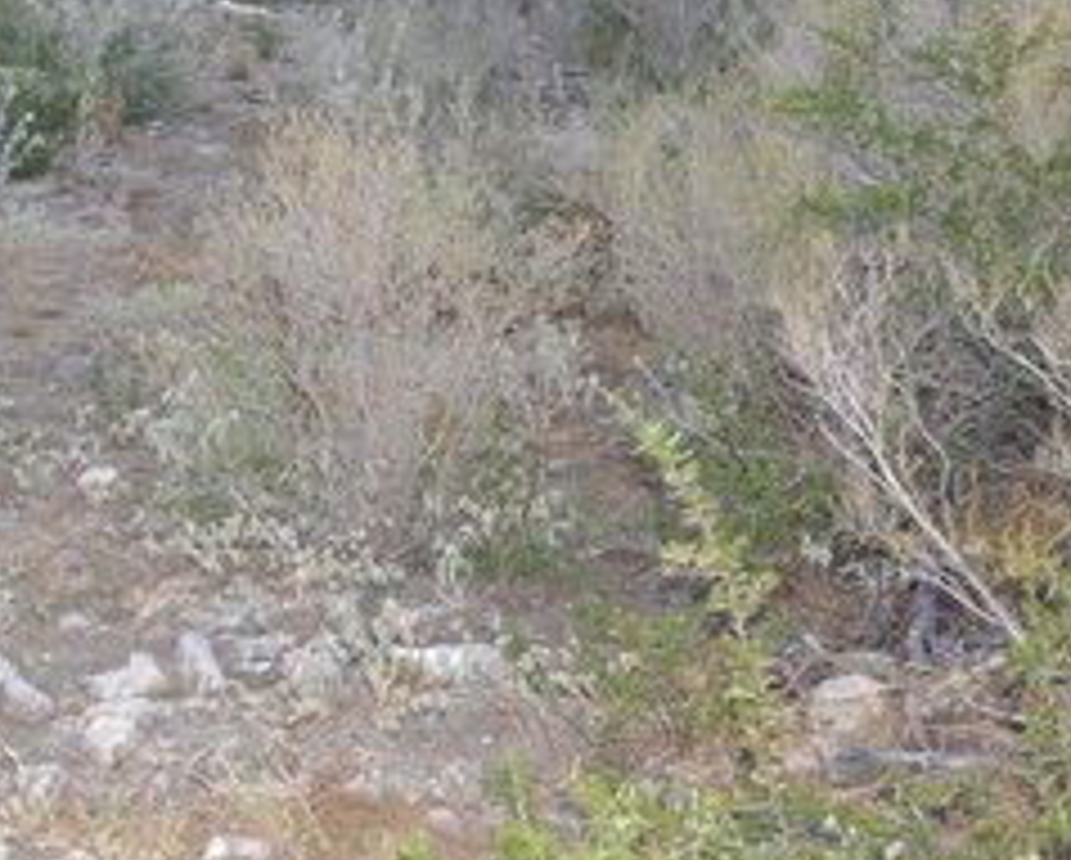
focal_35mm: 79
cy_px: 45
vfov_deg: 19.0
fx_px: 2515
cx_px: -58
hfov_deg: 22.8
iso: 220
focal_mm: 21
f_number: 3.8
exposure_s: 1/125
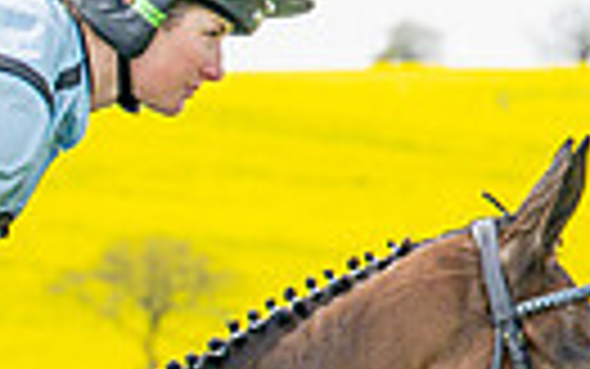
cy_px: 806
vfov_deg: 2.4
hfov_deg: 3.8
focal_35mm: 553
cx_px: -492
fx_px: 8896
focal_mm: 70
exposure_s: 1/1250
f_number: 4
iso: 200
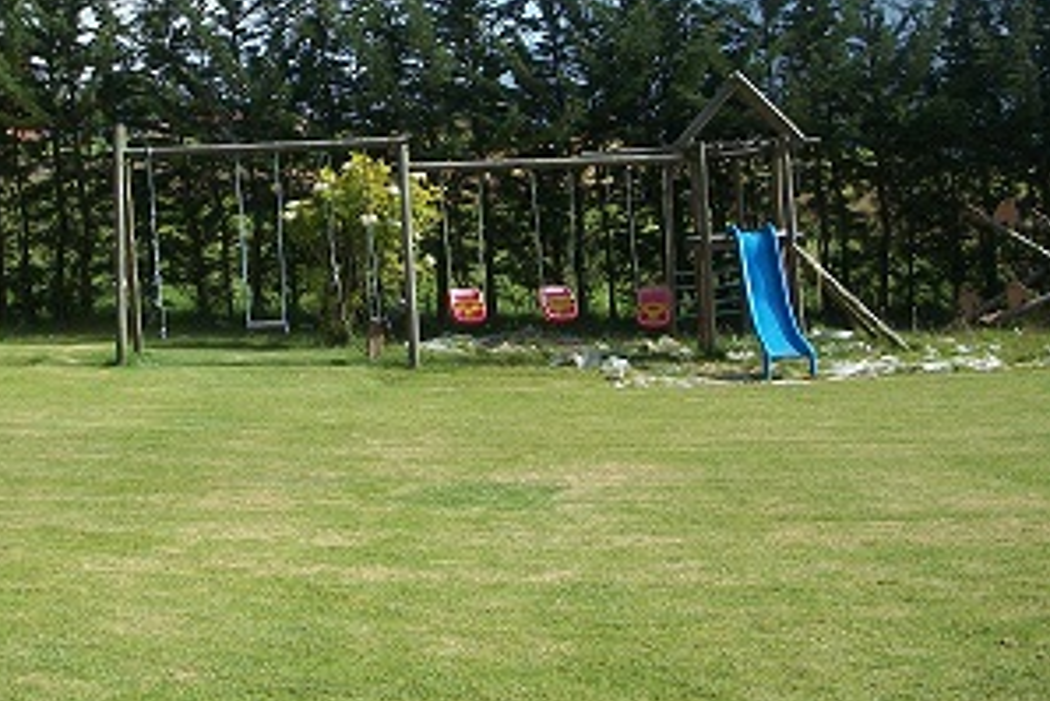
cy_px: 160
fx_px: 1780
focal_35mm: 61
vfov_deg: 22.0
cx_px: 345
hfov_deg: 32.6
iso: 80
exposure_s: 1/800
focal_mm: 6.3
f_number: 3.1
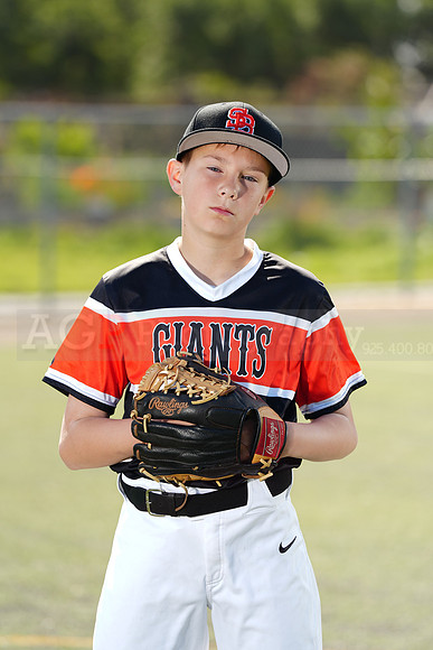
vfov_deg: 10.3
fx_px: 3606
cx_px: 216
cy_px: 325
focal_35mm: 200
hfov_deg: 6.9
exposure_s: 1/250
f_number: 4.5
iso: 64
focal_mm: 200
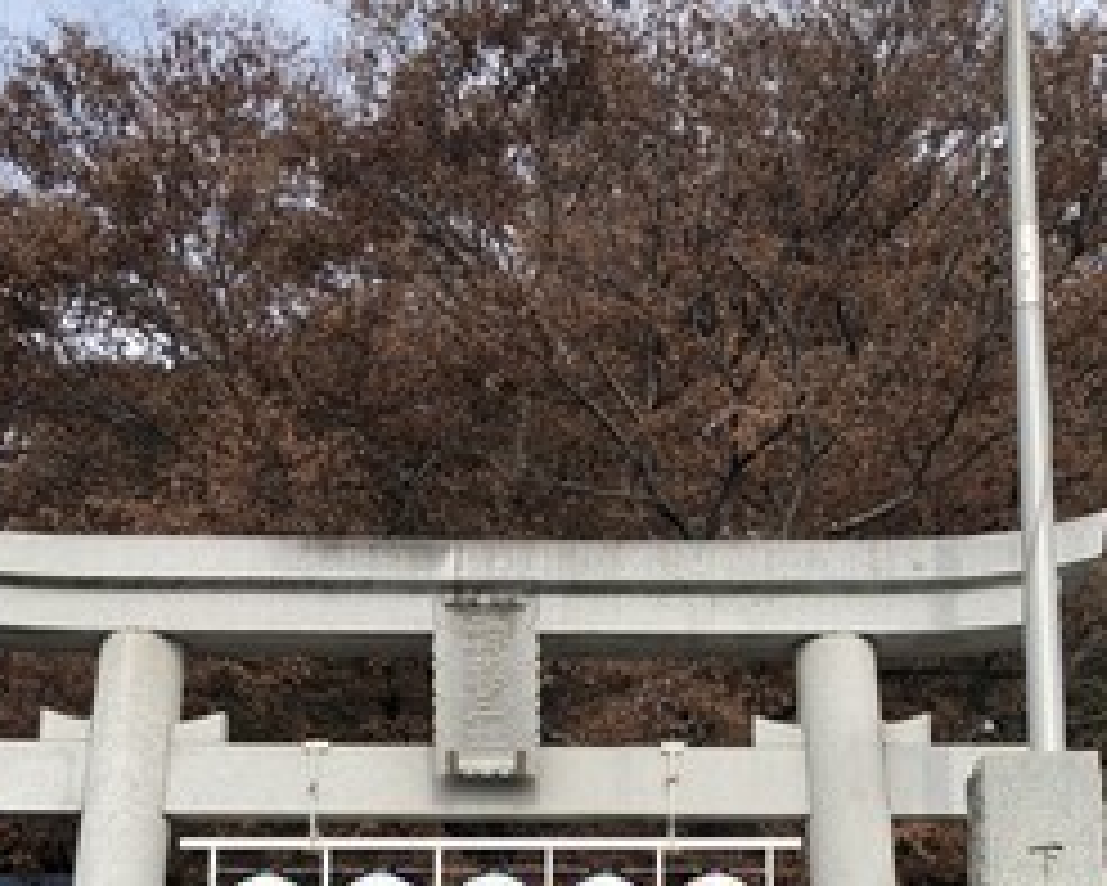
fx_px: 1639
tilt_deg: +9.5
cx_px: 626
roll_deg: -0.3
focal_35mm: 50
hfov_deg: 37.3
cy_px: 935
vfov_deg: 28.0
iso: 20
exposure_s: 1/941
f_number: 1.8
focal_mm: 3.99
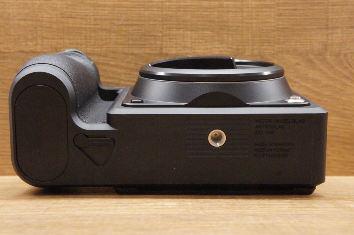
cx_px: 171
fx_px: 570
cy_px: 120
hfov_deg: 34.5
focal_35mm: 58
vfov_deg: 23.3
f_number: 13
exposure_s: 1/80
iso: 6400
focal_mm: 36
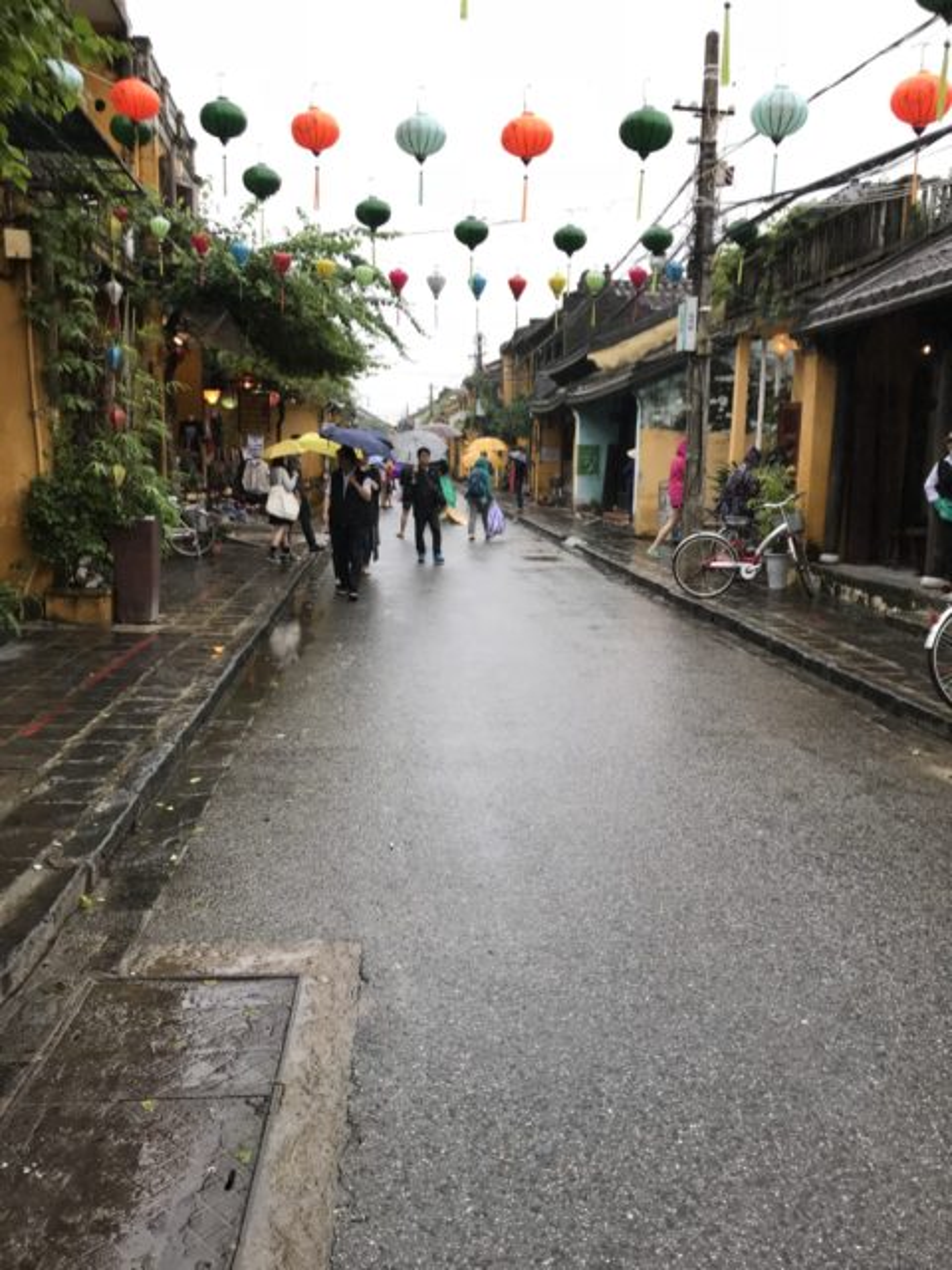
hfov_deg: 49.7
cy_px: 635
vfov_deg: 63.4
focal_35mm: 28
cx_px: 476
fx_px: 1027
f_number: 1.8
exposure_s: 1/100
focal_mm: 3.99
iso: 32
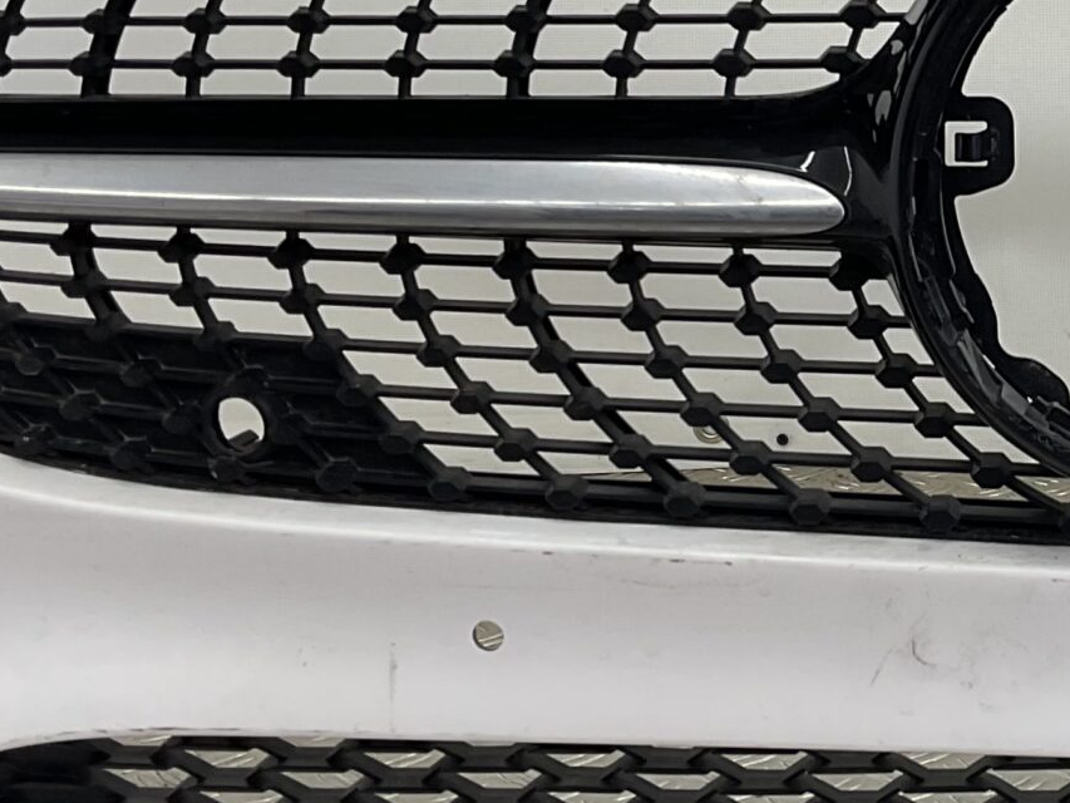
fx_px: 2690
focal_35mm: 87
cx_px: 1199
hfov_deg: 21.3
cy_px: 242
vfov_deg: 16.9
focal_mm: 3
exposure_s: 1/120
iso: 20
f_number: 1.8
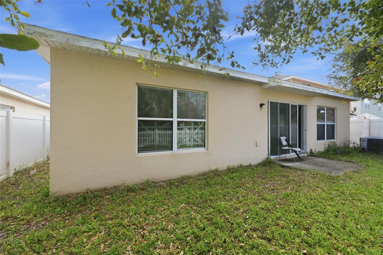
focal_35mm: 14
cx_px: 192
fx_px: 149
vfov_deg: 81.2
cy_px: 128
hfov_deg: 104.3
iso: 200
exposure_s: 1/160
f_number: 8
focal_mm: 14
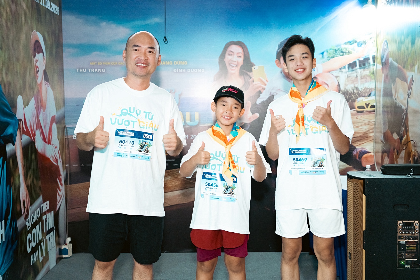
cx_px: 210
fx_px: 665
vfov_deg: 23.8
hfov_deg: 35.1
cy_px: 140
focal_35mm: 57
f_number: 4
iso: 1600
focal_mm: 57
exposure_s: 1/200
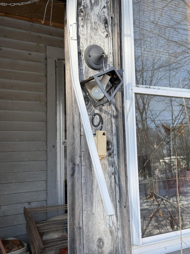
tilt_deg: +5.2
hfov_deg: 30.3
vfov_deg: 39.7
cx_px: 95
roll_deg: +1.0
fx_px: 351
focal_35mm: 48
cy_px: 127
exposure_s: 1/1041
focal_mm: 6.76
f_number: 1.78
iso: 64
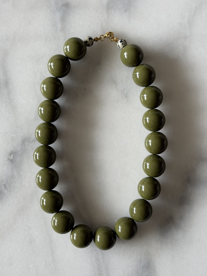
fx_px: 383
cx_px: 104
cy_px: 138
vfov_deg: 39.7
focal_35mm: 48
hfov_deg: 30.3
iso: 64
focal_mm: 6.76
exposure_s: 1/121
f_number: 1.78
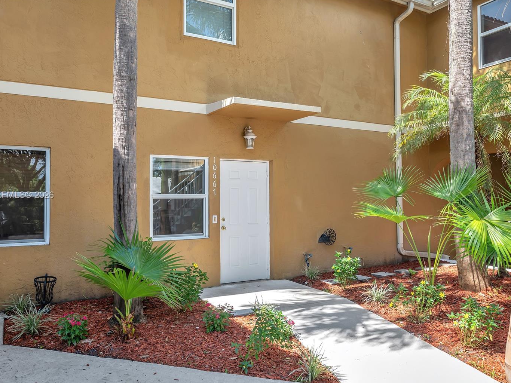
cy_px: 196
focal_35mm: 27
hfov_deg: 65.3
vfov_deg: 51.3
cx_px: 237
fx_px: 399
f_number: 8
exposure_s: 1/125
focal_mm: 24
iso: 320
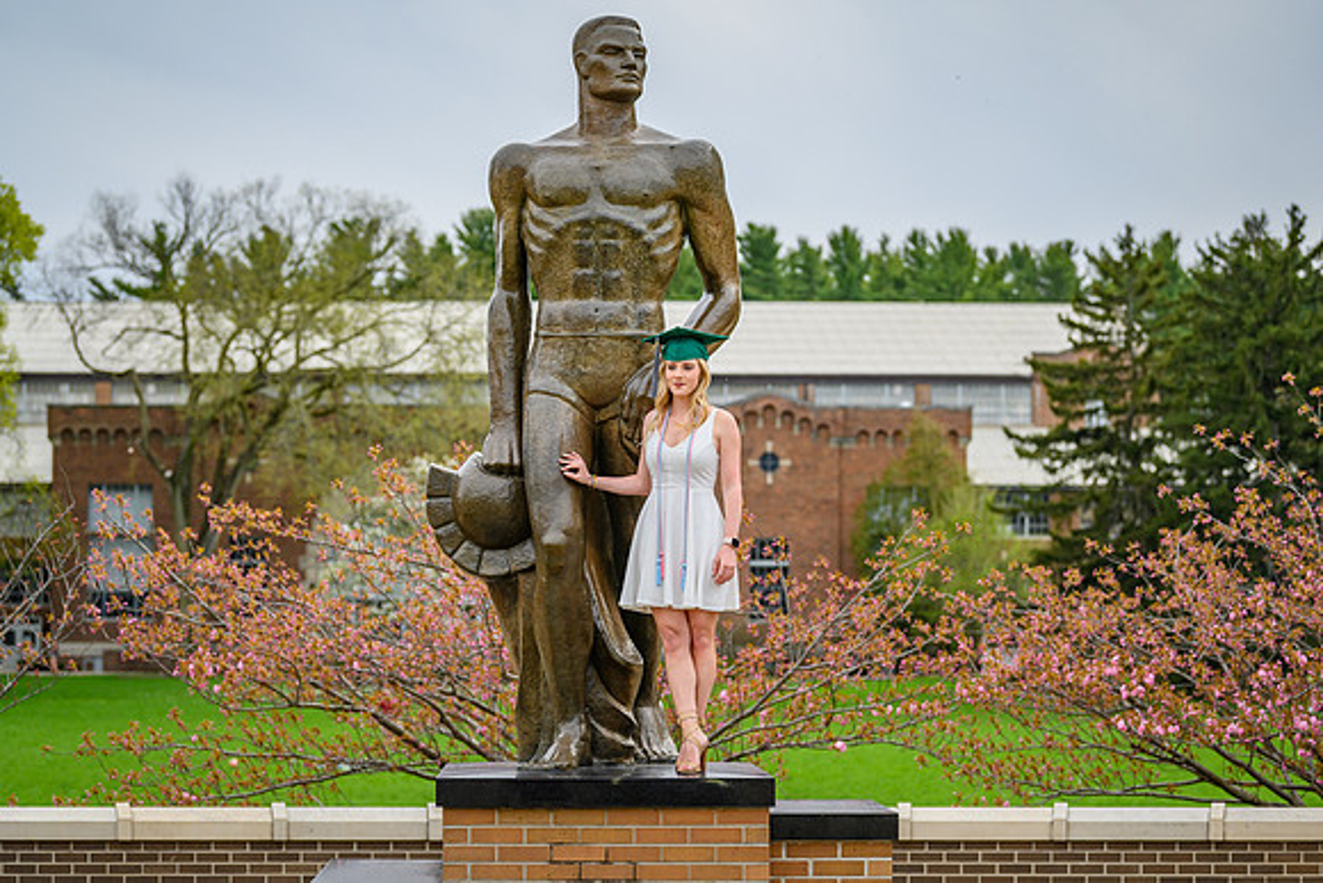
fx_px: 3524
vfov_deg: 14.3
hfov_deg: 21.3
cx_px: 688
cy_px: 441
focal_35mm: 96
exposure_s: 1/2000
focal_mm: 92
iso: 400
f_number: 4
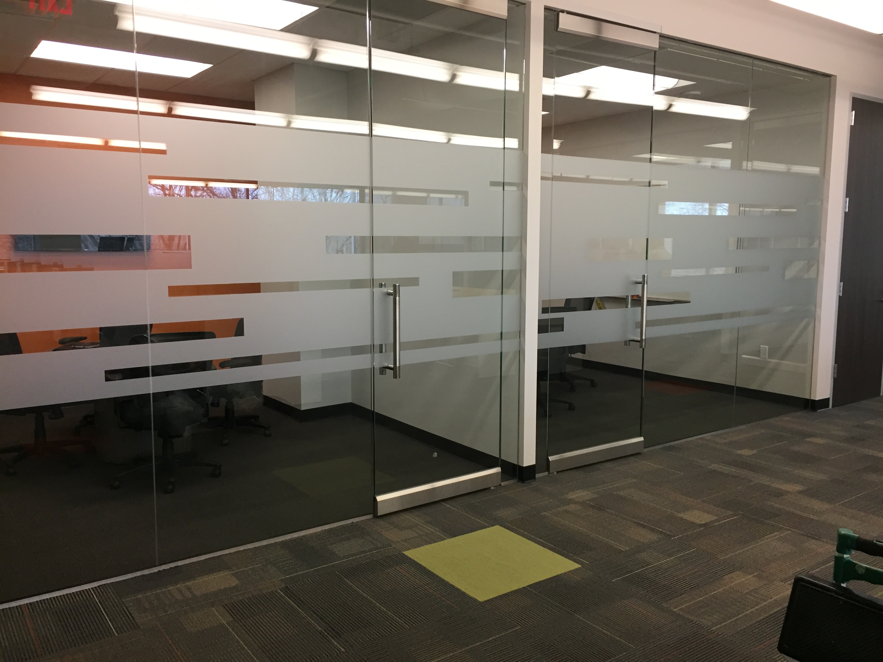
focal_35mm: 29
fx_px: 740
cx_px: 442
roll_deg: -0.6
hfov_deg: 61.7
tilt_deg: -6.7
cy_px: 331
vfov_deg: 48.2
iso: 50
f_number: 2.2
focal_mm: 4.15
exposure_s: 1/30
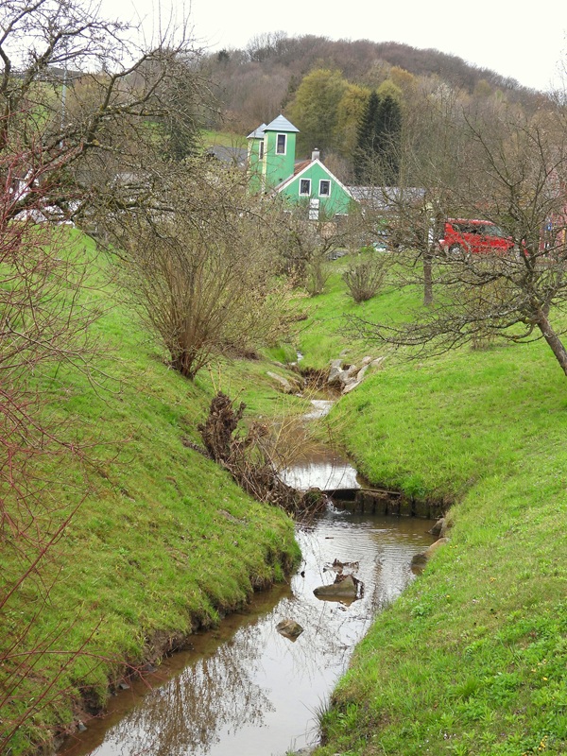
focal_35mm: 70
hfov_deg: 21.0
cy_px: 378
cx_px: 284
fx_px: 1529
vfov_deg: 27.8
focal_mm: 12.5
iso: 100
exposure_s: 1/400
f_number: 3.5
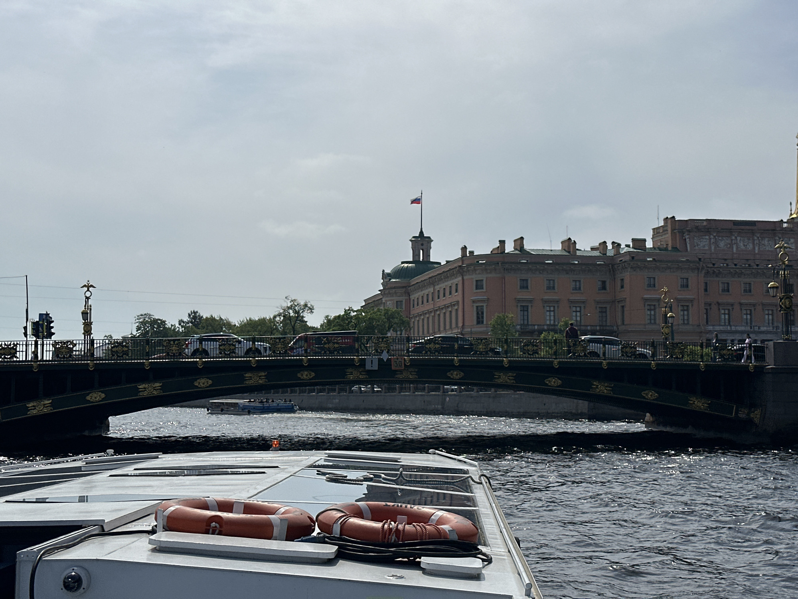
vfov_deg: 30.3
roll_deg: +1.0
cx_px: 399
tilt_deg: +4.9
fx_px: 1107
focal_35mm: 48
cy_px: 300
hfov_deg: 39.7
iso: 64
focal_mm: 6.86
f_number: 1.78
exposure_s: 1/10870
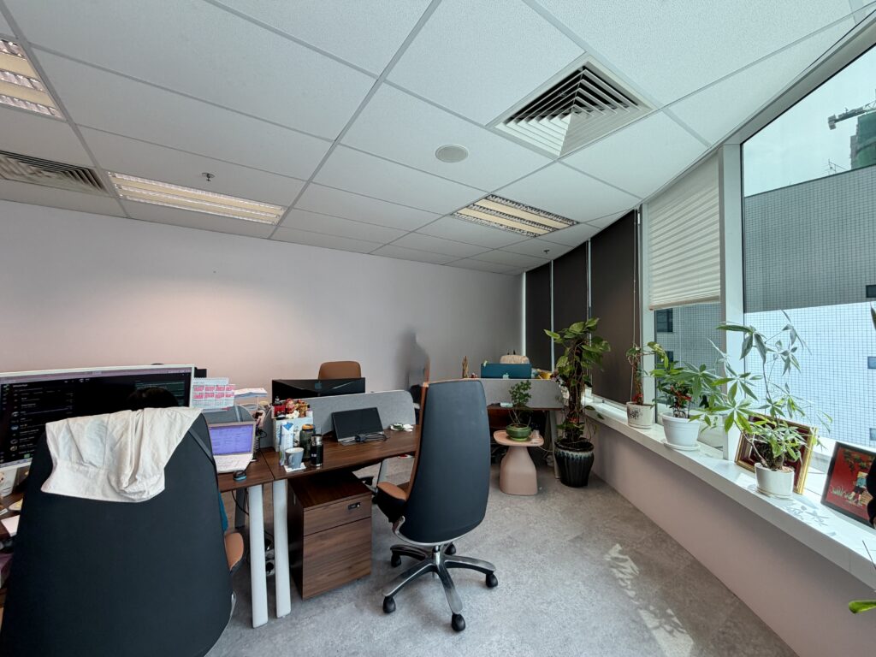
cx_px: 438
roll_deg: +0.5
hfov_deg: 102.1
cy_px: 328
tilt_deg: -0.5
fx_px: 354
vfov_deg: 85.7
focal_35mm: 14
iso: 64
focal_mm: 2.22
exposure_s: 1/100
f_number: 2.2
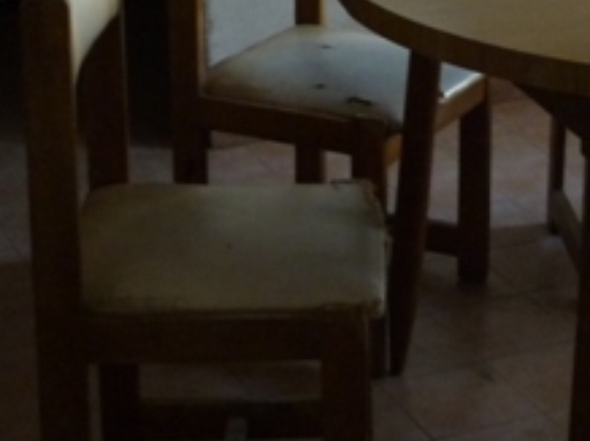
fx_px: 1651
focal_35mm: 97
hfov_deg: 20.0
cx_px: 493
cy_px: -138
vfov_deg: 14.5
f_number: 2.8
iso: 320
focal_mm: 5.5
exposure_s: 1/30
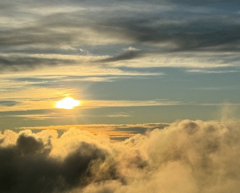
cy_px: 112
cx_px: 206
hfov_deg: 21.3
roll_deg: -0.7
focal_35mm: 88
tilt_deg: +3.0
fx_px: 625
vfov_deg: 17.5
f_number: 1.78
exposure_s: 1/12500
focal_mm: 6.76
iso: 80
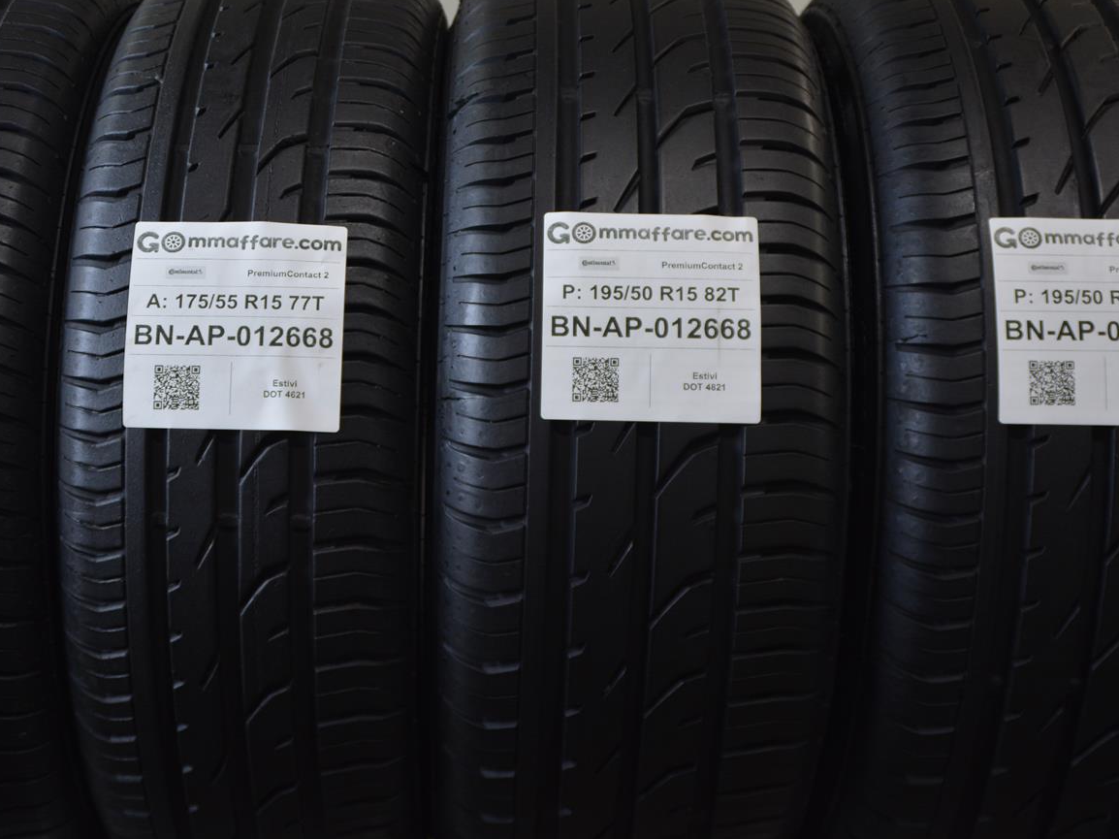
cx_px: 499
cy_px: 342
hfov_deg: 34.3
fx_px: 1810
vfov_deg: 26.0
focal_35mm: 56
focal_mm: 28
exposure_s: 1/50
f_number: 4
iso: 450
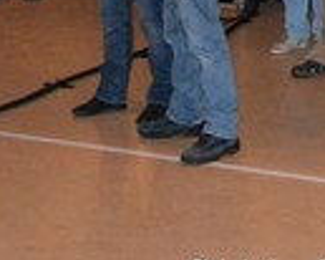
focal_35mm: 188
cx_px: 459
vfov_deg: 7.9
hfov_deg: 10.0
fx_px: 1810
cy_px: -244
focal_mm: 27
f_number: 4
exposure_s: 1/60
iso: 3200
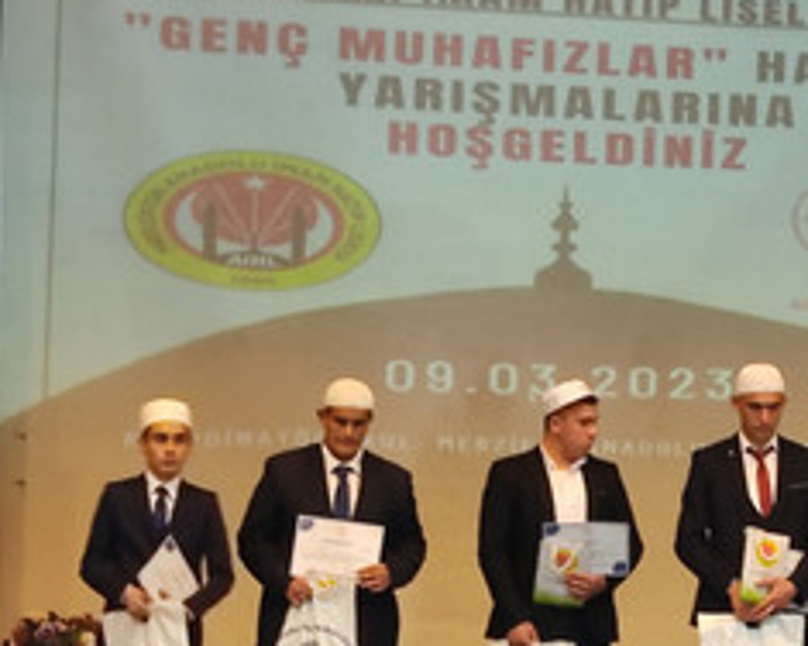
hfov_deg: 34.1
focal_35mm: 54
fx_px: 1291
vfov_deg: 27.8
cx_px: 595
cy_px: 455
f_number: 1.79
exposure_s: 1/33
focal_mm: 4.74
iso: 1674
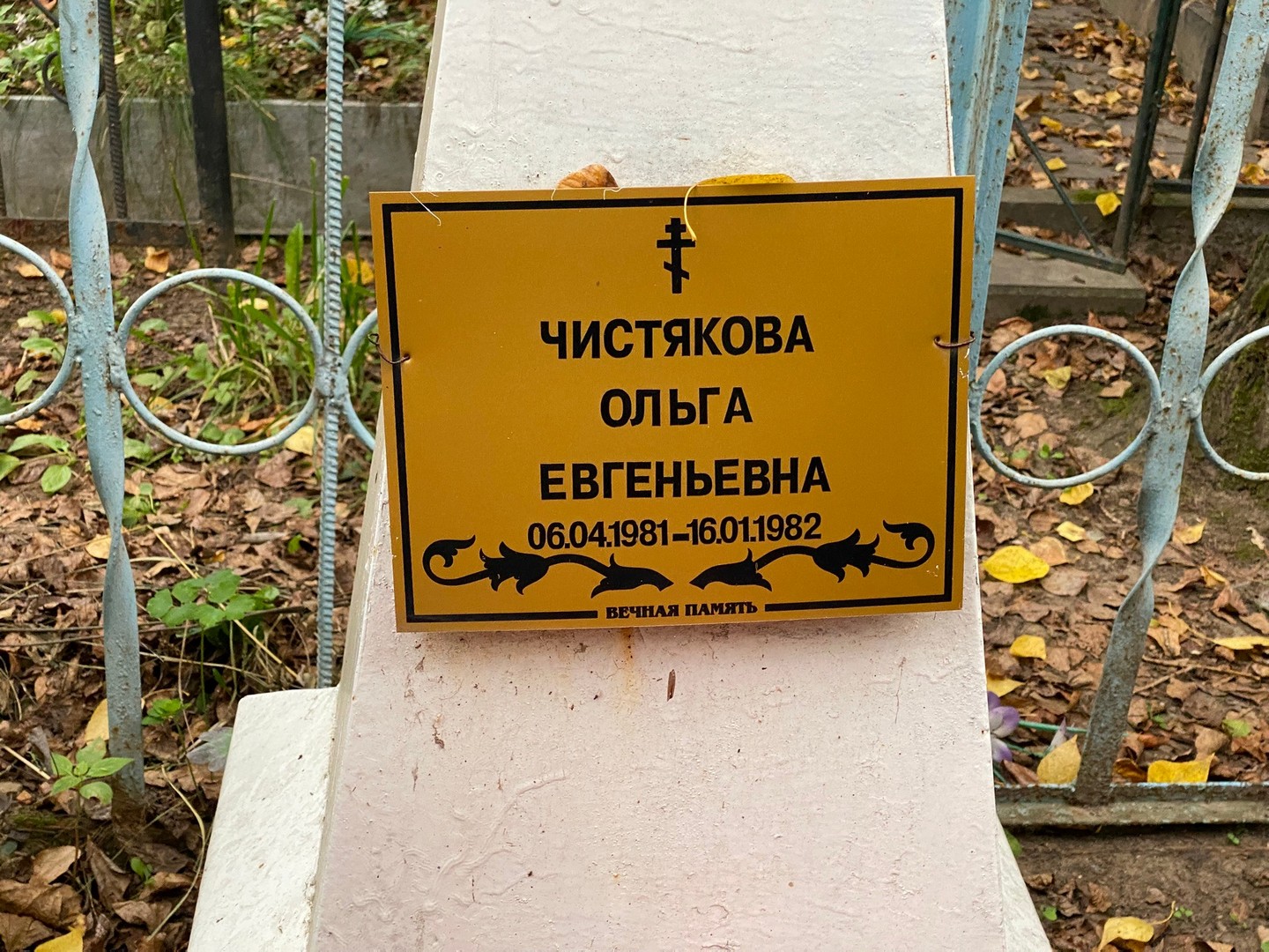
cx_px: 634
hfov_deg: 36.8
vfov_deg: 28.0
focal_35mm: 52
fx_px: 1906
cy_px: 476
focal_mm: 6
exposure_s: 1/72
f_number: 2
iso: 160
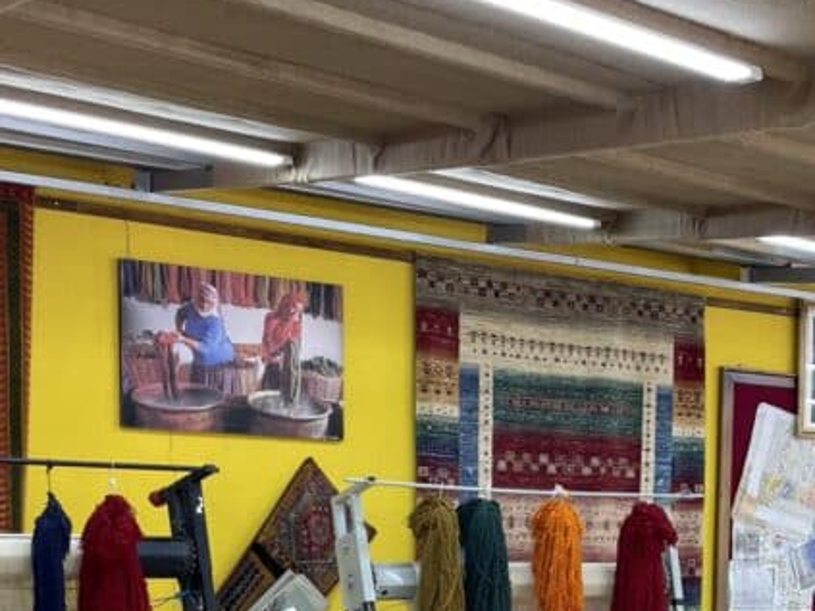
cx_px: 663
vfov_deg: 22.2
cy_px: 636
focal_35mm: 63
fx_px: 1483
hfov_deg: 29.9
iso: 80
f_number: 1.6
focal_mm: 4.2
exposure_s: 1/121
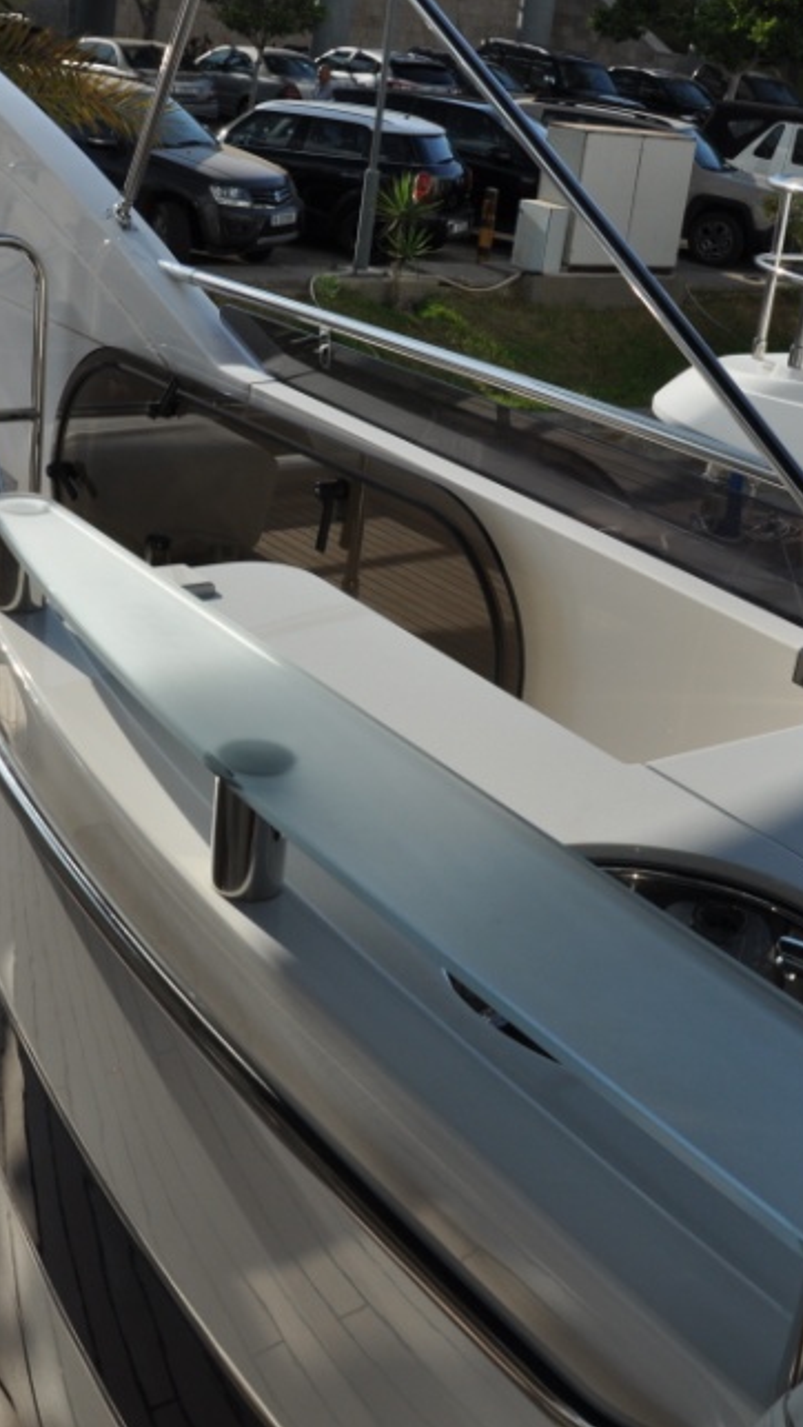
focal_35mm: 45
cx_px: 266
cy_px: 675
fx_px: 1702
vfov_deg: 45.4
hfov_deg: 26.4
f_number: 11
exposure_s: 1/125
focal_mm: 18
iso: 200
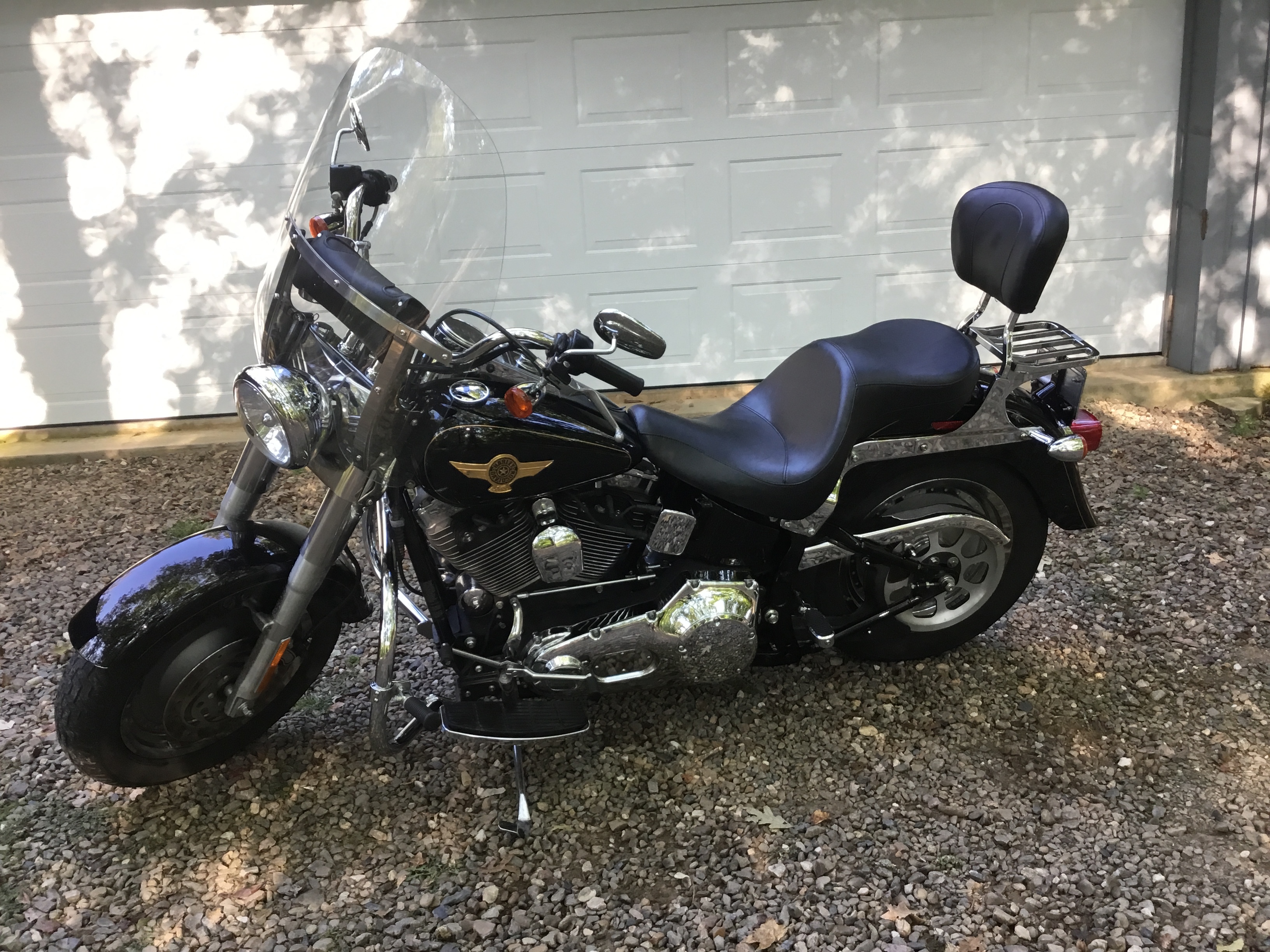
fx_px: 1137
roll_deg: +3.9
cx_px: 635
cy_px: 476
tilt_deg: -16.9
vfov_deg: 45.4
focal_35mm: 31
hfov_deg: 58.4
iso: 25
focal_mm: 3.3
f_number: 2.4
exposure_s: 1/30
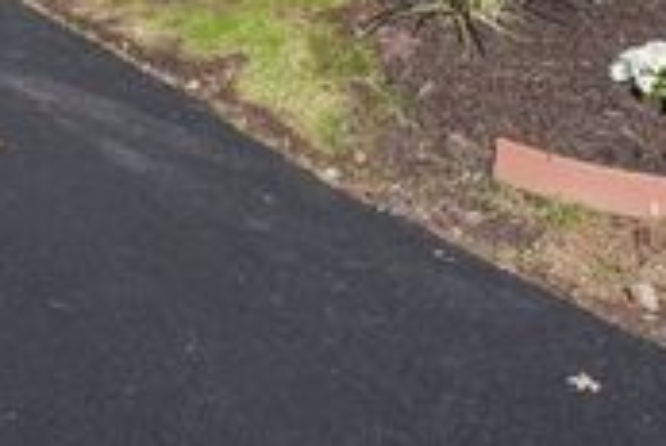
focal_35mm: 49
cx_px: 123
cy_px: -188
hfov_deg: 38.6
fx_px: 908
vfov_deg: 23.2
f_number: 11
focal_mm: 17
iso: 400
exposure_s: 1/1250
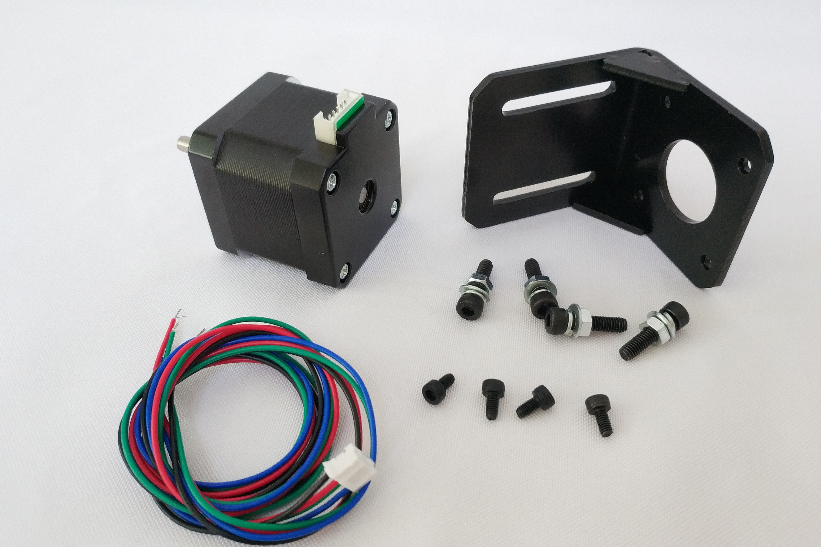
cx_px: 414
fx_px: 775
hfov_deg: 55.8
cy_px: 251
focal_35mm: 34
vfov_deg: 38.8
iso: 302
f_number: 2
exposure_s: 1/25
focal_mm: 4.5
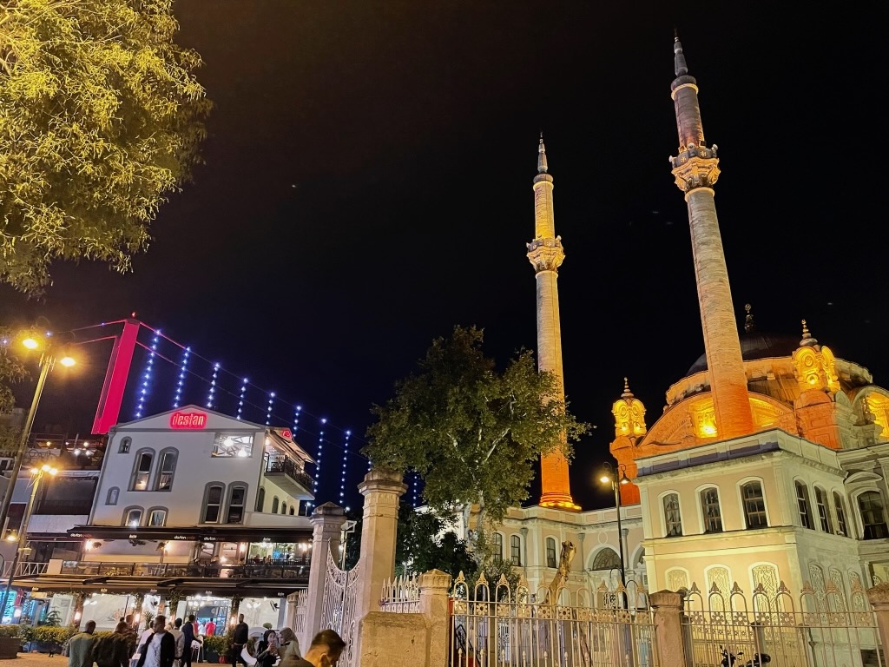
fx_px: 668
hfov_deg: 67.3
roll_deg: -1.1
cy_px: 334
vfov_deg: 53.1
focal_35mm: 26
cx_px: 444
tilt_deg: +26.3
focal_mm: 4.2
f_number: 1.6
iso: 800
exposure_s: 1/25
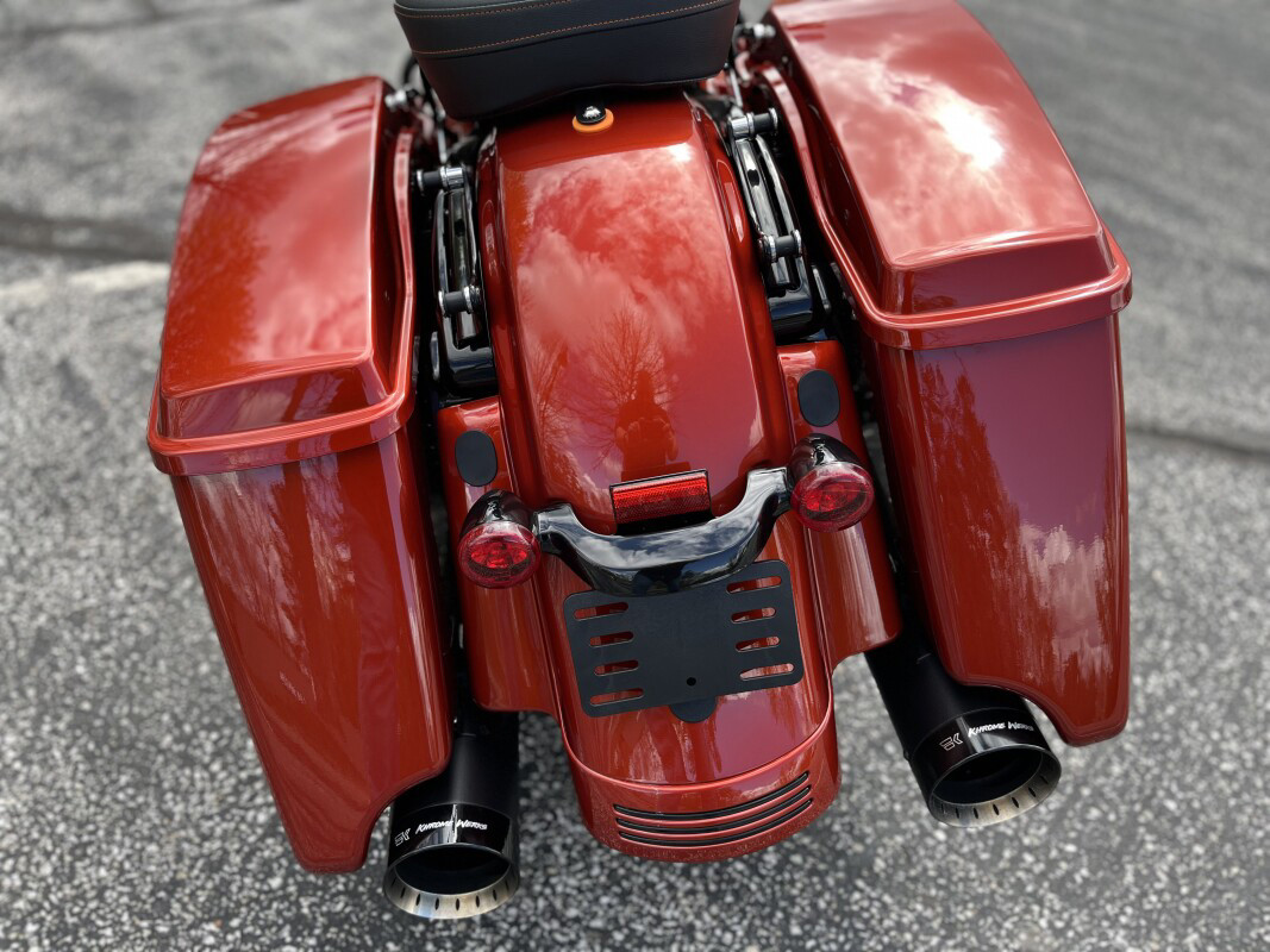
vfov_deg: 53.1
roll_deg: -6.4
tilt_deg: -37.5
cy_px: 476
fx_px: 954
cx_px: 635
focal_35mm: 26
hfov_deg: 67.3
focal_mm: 5.1
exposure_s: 1/621
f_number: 1.6
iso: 50
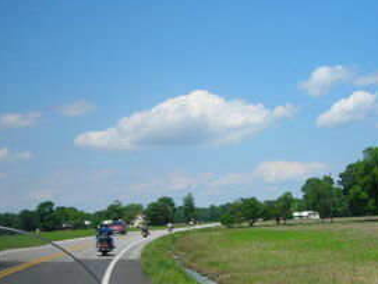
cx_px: 208
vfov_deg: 26.0
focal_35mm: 56
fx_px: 612
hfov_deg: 34.3
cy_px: 192
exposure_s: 1/203
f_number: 6.4
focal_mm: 6.3
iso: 50
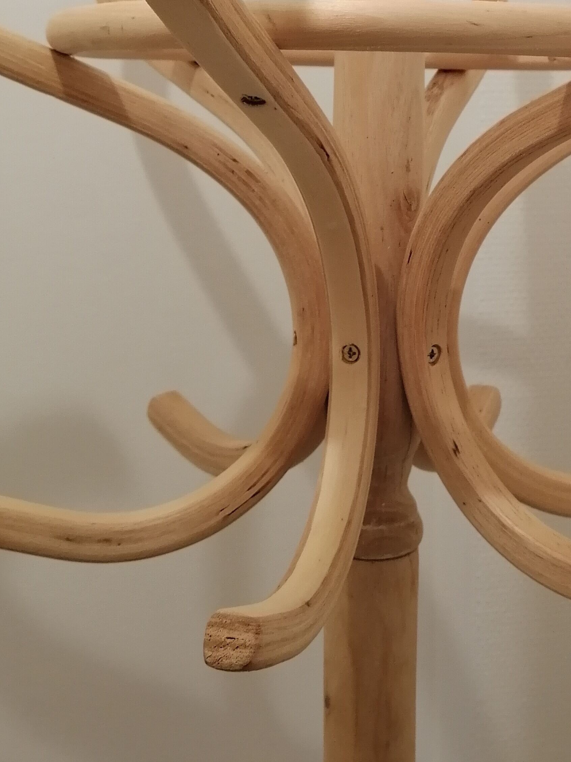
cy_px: 173
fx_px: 1166
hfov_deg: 27.4
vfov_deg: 35.2
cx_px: 372
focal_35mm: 53
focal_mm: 3.96
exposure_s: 1/33.3
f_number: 1.8
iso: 125
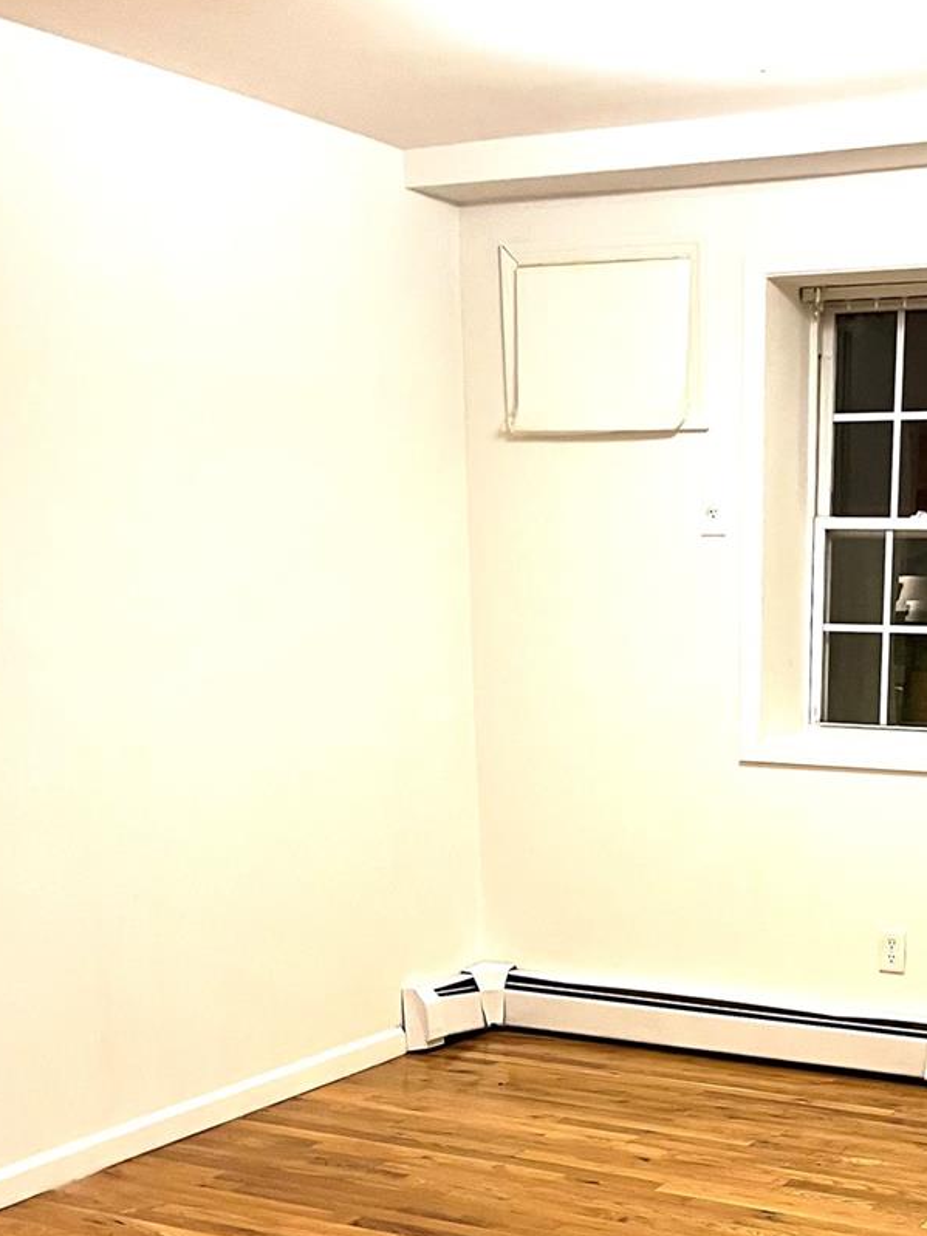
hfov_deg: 28.3
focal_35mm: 50
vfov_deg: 35.9
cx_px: 771
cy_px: 1117
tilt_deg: -15.0
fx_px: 1786
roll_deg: +1.0
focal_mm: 5.1
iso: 200
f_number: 1.6
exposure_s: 1/60
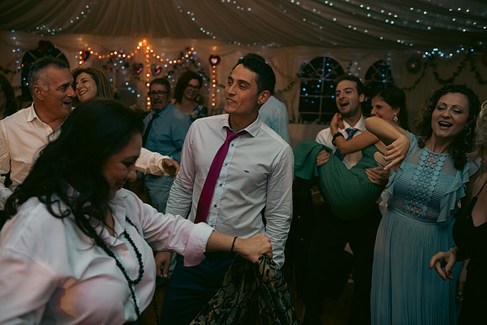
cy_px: 162
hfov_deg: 50.7
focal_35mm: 38
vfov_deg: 35.1
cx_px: 244
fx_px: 514
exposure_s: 1/160
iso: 800
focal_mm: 38
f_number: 3.5
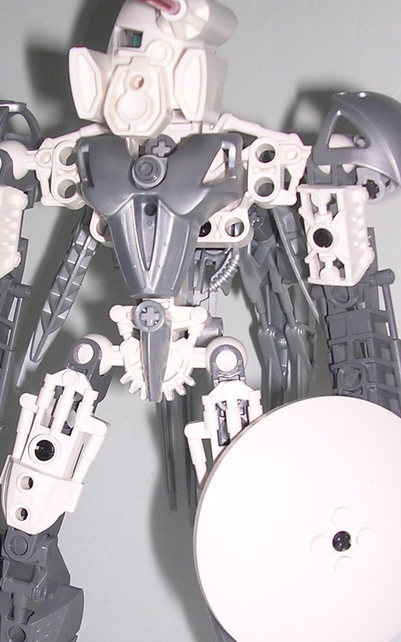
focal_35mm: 68
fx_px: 1189
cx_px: 127
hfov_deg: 19.1
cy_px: 393
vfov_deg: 30.1
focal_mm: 5.8
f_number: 2.8
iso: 100
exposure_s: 1/60.1
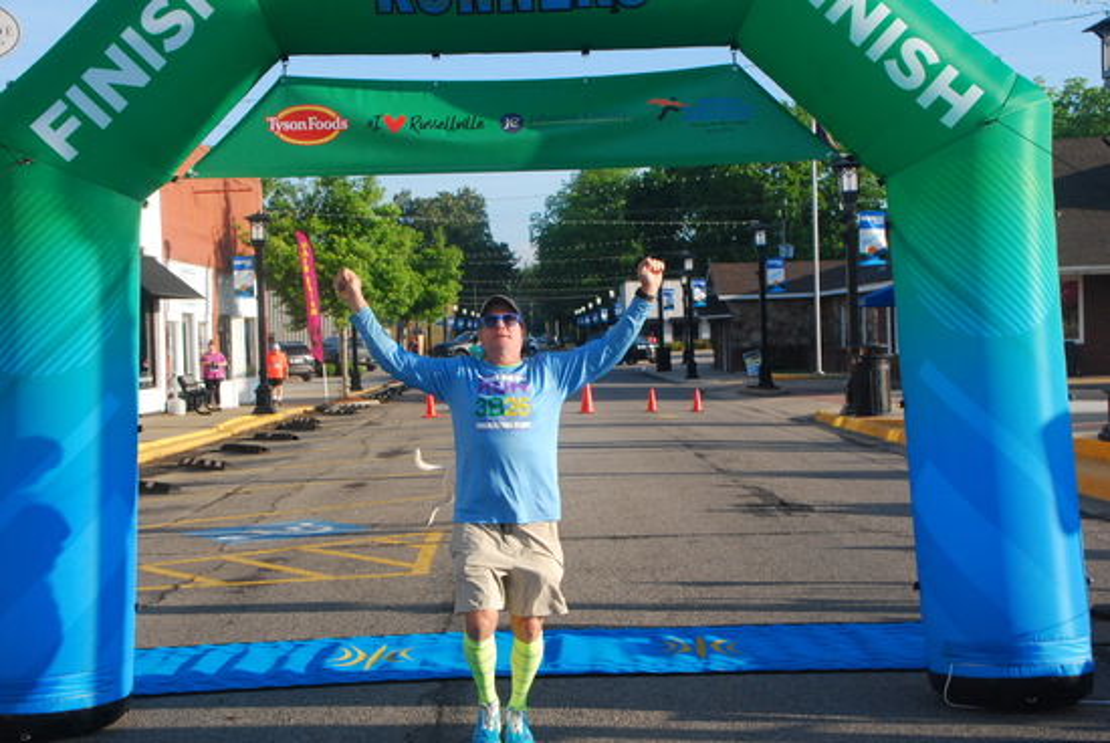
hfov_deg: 37.8
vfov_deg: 25.8
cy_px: 372
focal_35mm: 52
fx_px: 1620
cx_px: 555
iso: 800
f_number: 6.3
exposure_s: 1/1000
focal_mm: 35
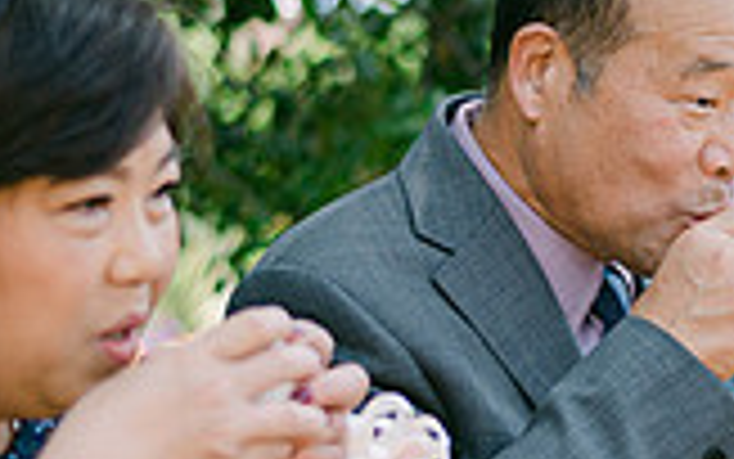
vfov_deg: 7.3
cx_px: 671
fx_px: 3622
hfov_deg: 11.5
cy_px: 252
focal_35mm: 181
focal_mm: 50
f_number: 2
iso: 100
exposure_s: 1/1600
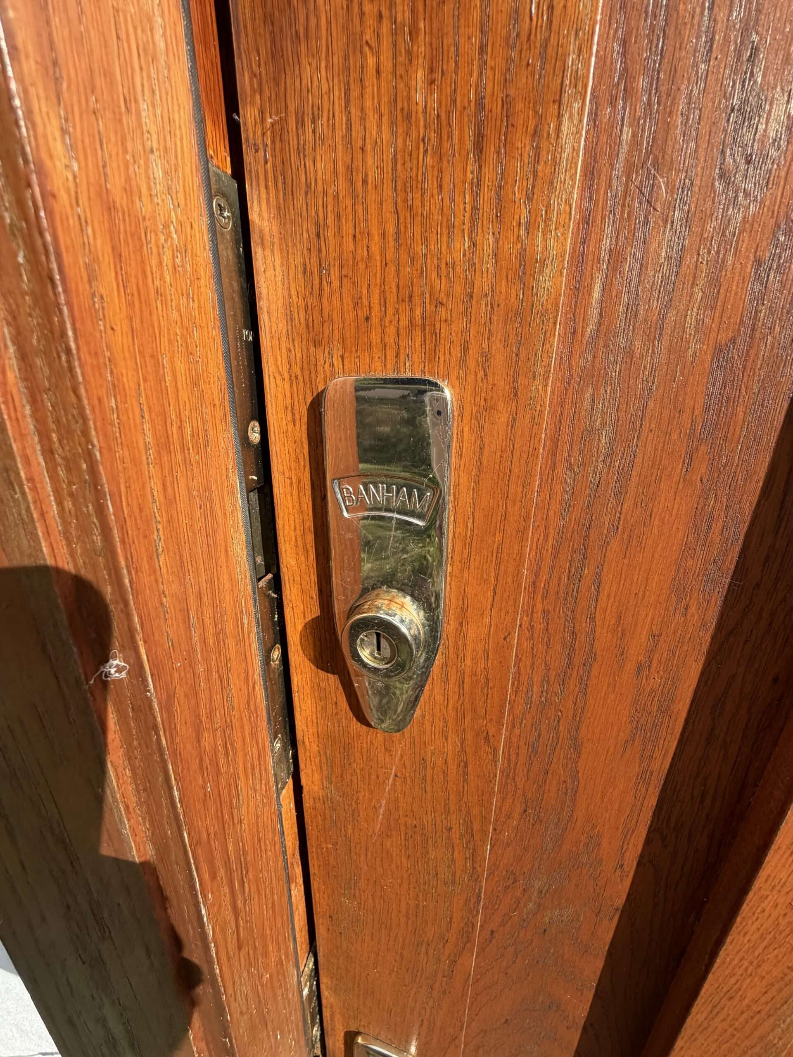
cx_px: 396
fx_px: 428
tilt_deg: -20.4
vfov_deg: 102.1
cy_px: 528
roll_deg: -2.3
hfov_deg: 85.7
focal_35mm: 14
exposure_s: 1/514
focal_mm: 2.22
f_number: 2.2
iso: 40
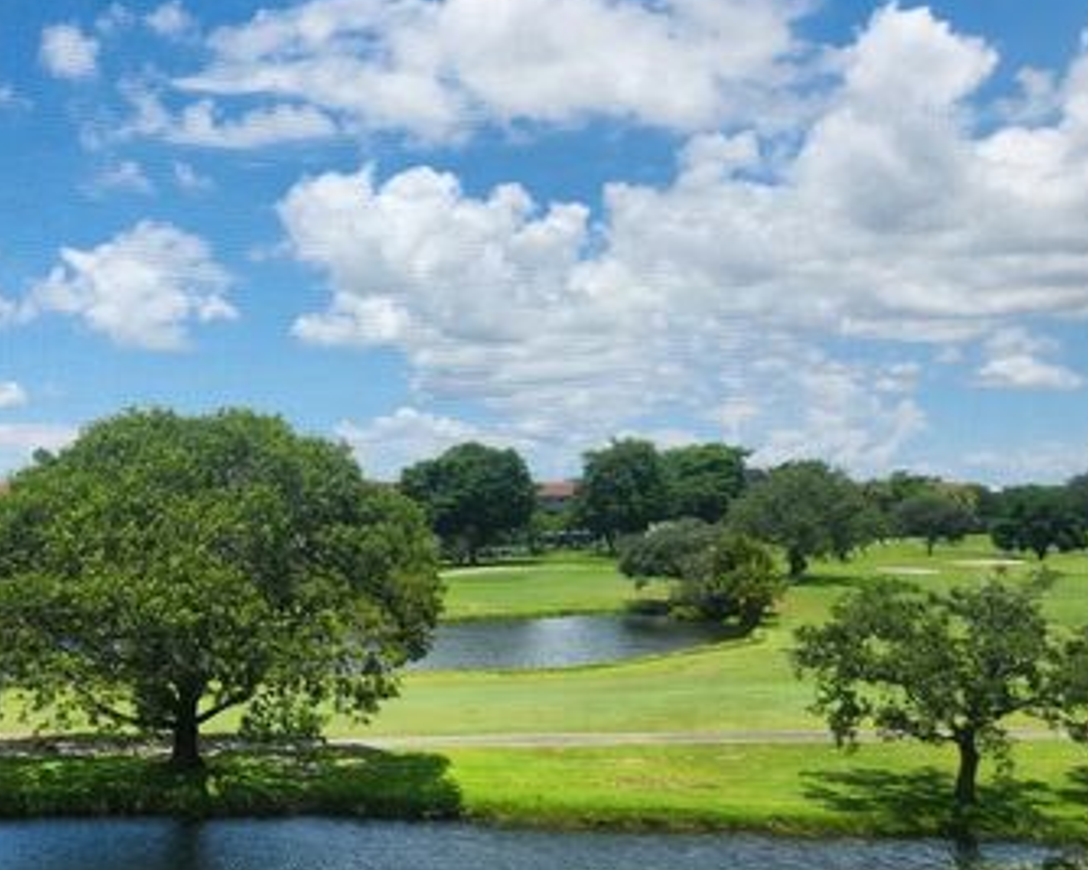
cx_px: 94
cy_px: 573
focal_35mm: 43
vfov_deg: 34.6
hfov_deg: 39.6
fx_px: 1384
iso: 20
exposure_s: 1/1250
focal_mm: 5.4
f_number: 1.8
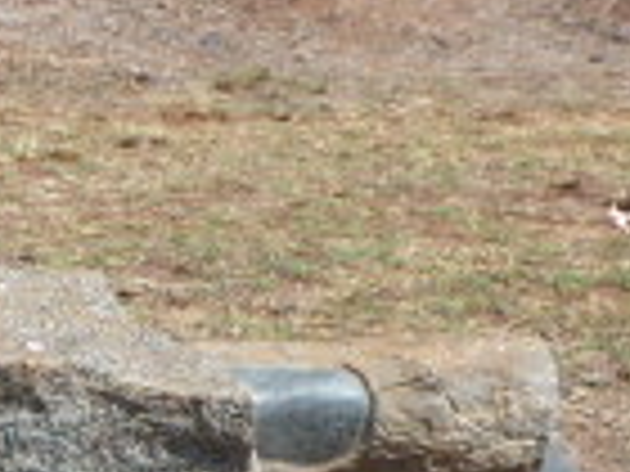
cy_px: 1070
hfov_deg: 15.1
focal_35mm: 119
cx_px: -356
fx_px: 2166
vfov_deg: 10.9
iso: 100
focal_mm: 4.7
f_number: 4
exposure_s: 1/640
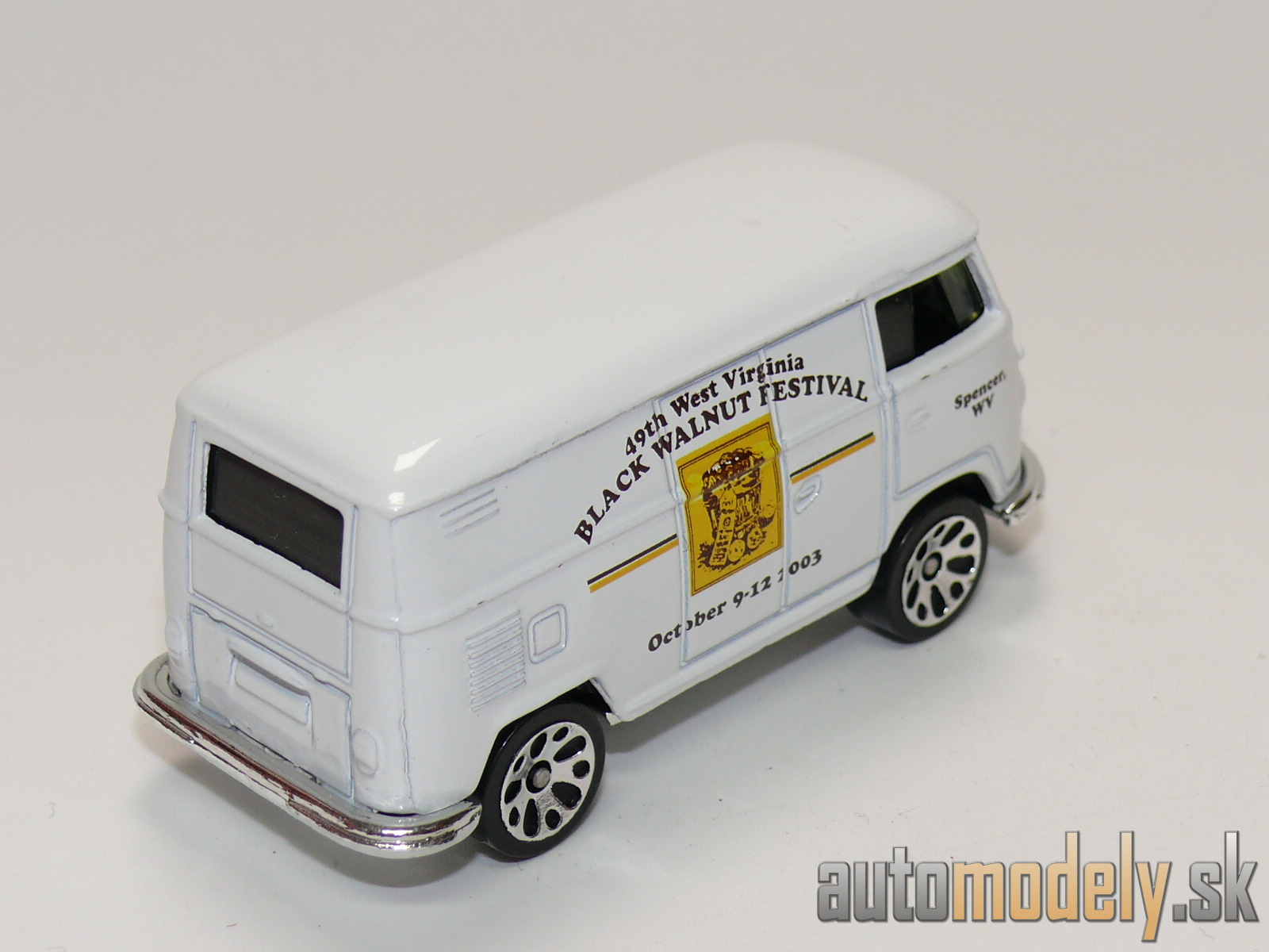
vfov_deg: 14.5
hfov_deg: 19.3
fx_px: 3739
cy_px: 476
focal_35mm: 102
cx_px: 634
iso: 100
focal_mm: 13.3
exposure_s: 1/30
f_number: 4
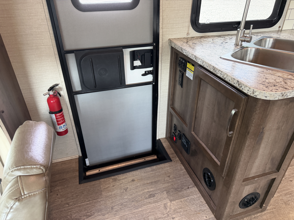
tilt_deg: -32.7
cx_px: 147
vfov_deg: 56.8
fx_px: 204
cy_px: 110
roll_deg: -1.0
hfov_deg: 71.6
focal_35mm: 24
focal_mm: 6.76
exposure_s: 1/75
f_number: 1.78
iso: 200
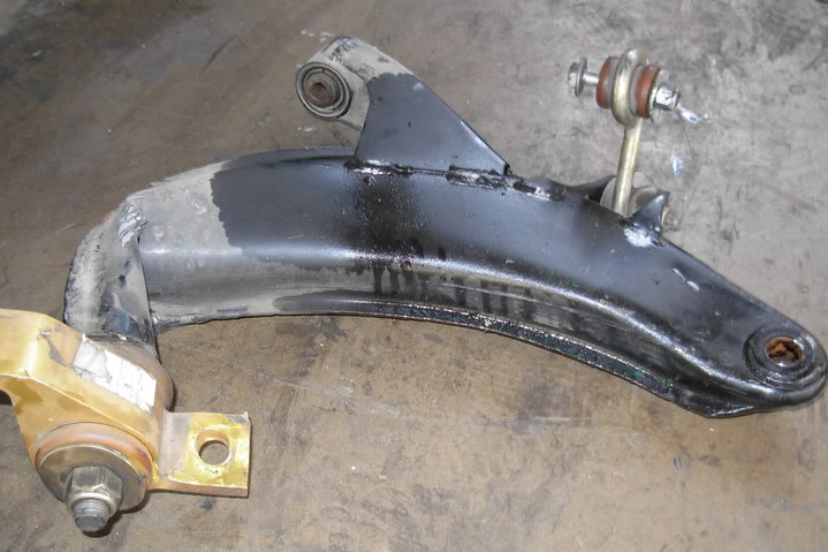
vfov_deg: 30.5
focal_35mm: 44
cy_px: 309
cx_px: 377
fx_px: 1012
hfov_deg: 44.5
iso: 79
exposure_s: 1/22.6
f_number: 2.9
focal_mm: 6.3
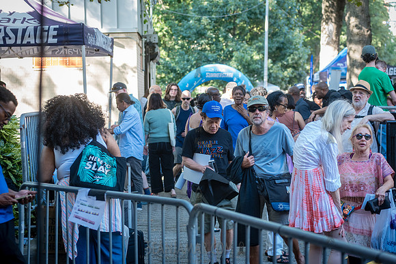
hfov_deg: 25.3
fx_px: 881
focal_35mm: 80
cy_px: 132
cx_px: 198
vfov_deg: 17.0
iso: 800
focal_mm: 80
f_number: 4.5
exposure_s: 1/160
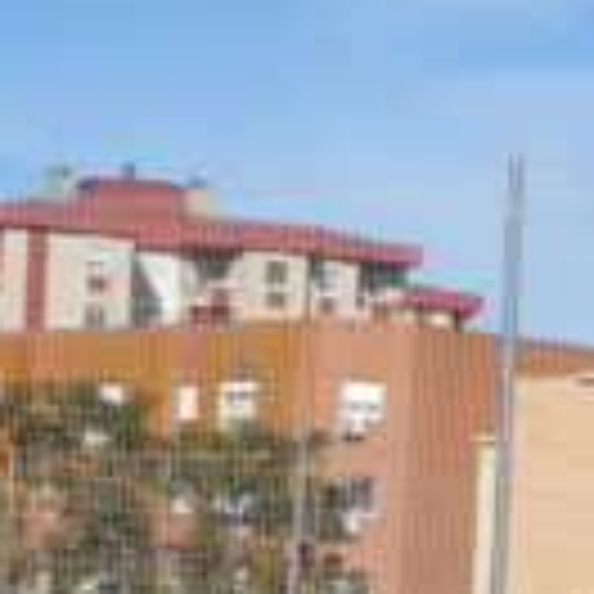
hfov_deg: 6.2
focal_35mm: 280
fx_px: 5436
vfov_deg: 6.2
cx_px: 747
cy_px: 999
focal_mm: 12.3
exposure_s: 1/800
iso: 80
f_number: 4.7
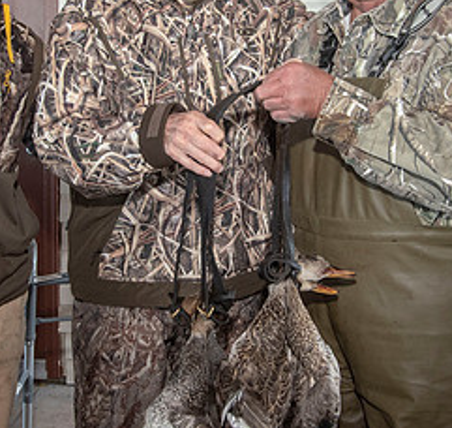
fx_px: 863
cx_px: 228
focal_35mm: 60
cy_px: 147
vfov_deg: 27.7
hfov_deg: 29.4
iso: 1250
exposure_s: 1/125
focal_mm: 24
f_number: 5.6
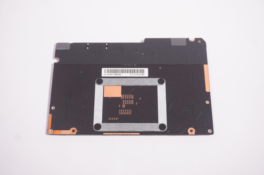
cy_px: 88
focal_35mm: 46
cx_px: 132
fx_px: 341
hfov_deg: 42.4
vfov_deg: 28.9
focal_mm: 31
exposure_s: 1/13
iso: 160
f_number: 5.6
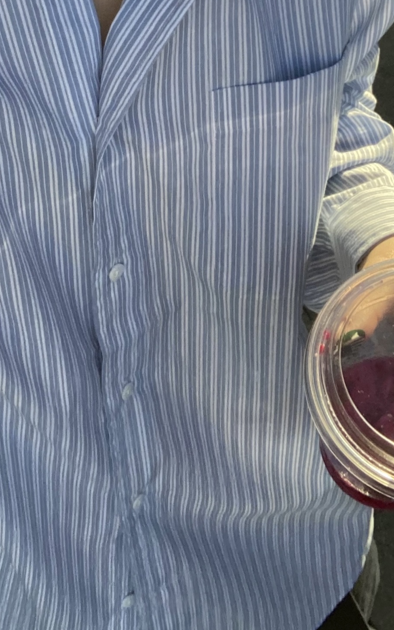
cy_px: 110
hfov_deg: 22.3
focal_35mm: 58
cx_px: 146
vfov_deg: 33.9
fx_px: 997
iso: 20
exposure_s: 1/259
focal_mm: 2.87
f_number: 2.2
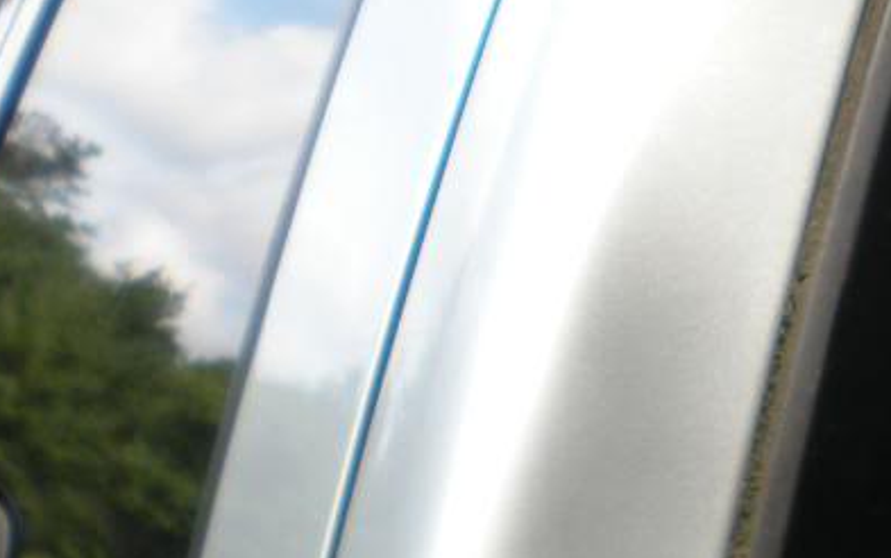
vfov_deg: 12.5
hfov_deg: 18.9
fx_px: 2551
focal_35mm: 105
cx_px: 1022
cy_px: 352
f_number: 3.1
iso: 64
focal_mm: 6.3
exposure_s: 1/215
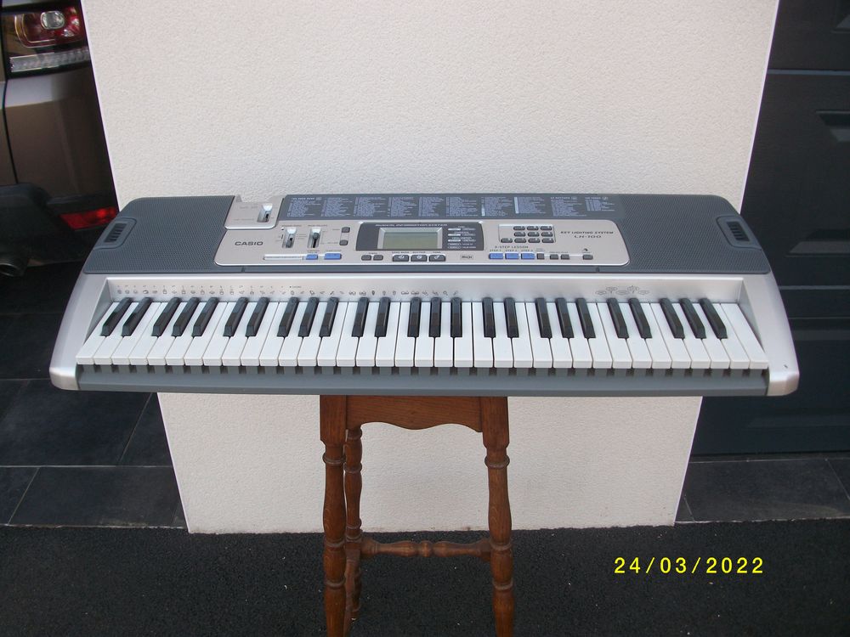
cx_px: 425
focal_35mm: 31
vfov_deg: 45.4
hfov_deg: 58.4
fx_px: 761
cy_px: 318
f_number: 2.9
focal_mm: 5.7
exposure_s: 1/174
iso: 80
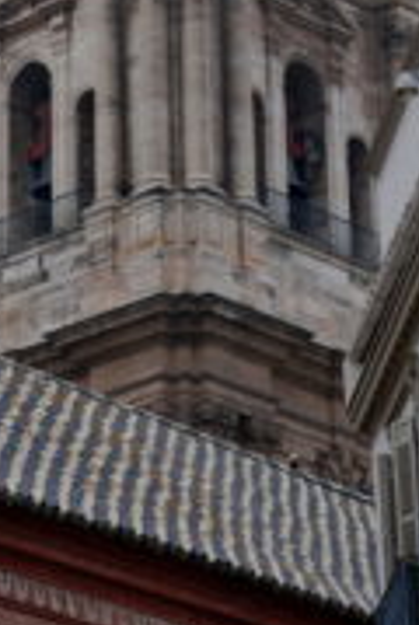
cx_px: 250
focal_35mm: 209
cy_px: -129
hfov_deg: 6.6
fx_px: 3634
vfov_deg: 9.7
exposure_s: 1/160
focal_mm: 50
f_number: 6.3
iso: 100
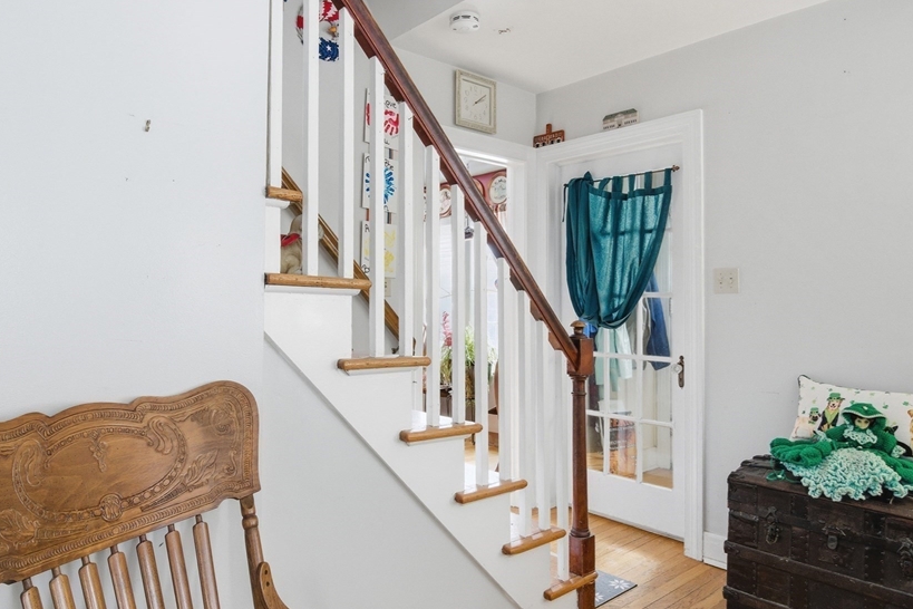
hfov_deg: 82.2
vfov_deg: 60.4
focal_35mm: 21
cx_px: 445
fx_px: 523
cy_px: 312
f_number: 7.1
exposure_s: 1/160
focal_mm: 11
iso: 800
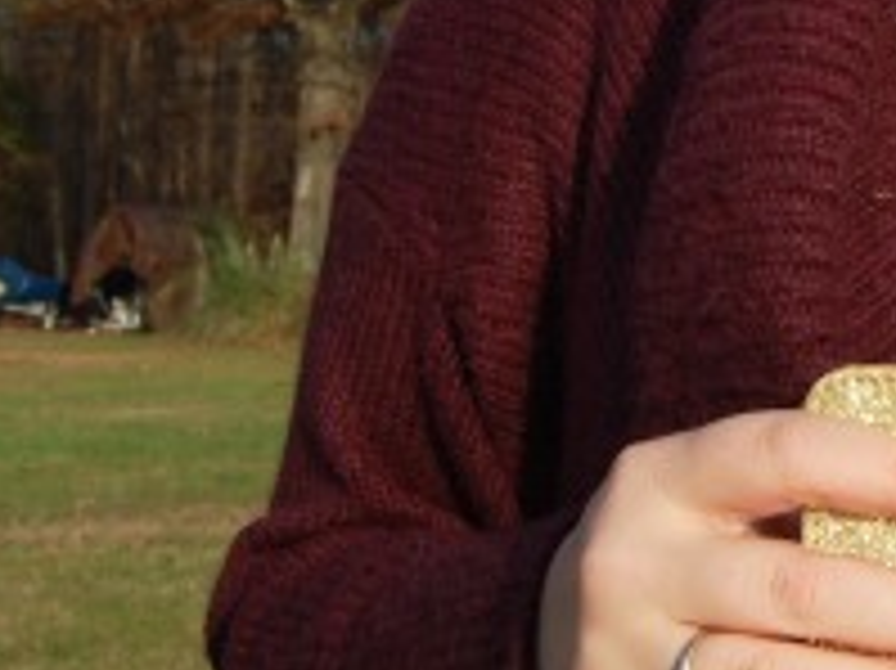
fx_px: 2923
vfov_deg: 13.0
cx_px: 1162
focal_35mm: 113
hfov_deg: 16.5
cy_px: 76
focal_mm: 24
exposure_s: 1/320
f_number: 9
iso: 200
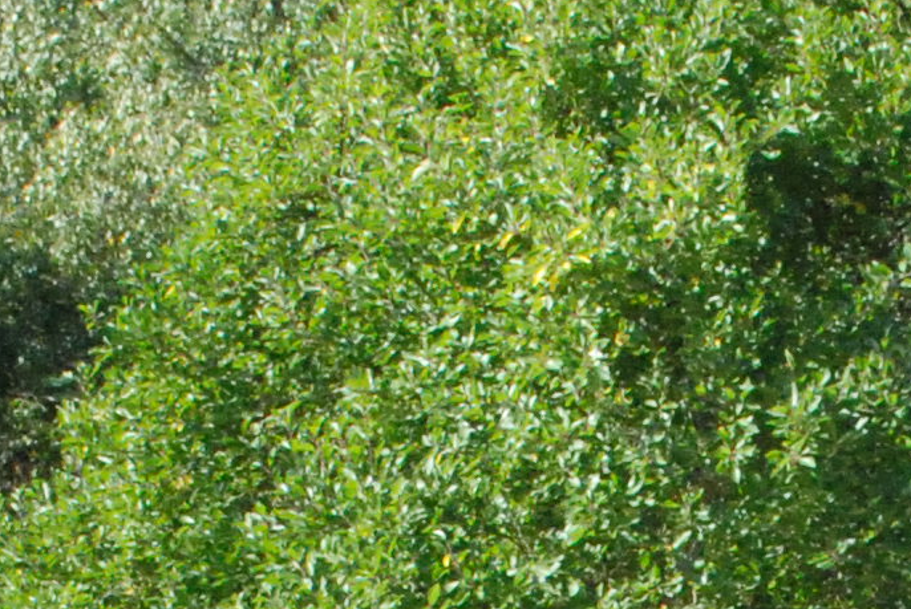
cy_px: 1290
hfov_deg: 8.6
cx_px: 951
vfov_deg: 5.7
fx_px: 6004
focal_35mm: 237
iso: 1600
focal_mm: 28
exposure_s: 1/500
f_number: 11
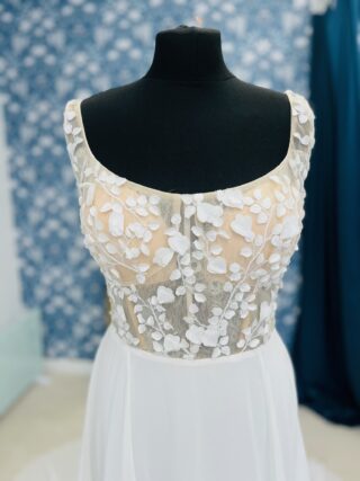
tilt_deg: -10.7
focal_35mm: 26
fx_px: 361
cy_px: 240
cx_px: 180
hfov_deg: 53.0
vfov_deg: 67.3
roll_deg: +1.9
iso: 32
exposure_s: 1/100
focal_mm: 5.1
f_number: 1.6
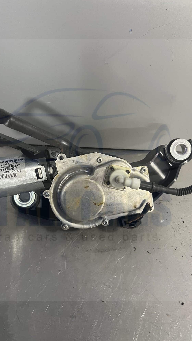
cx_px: 77
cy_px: 170
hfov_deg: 40.0
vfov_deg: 66.1
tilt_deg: -46.1
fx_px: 262
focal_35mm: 29
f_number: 1.6
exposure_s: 1/50
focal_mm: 5.1
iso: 400
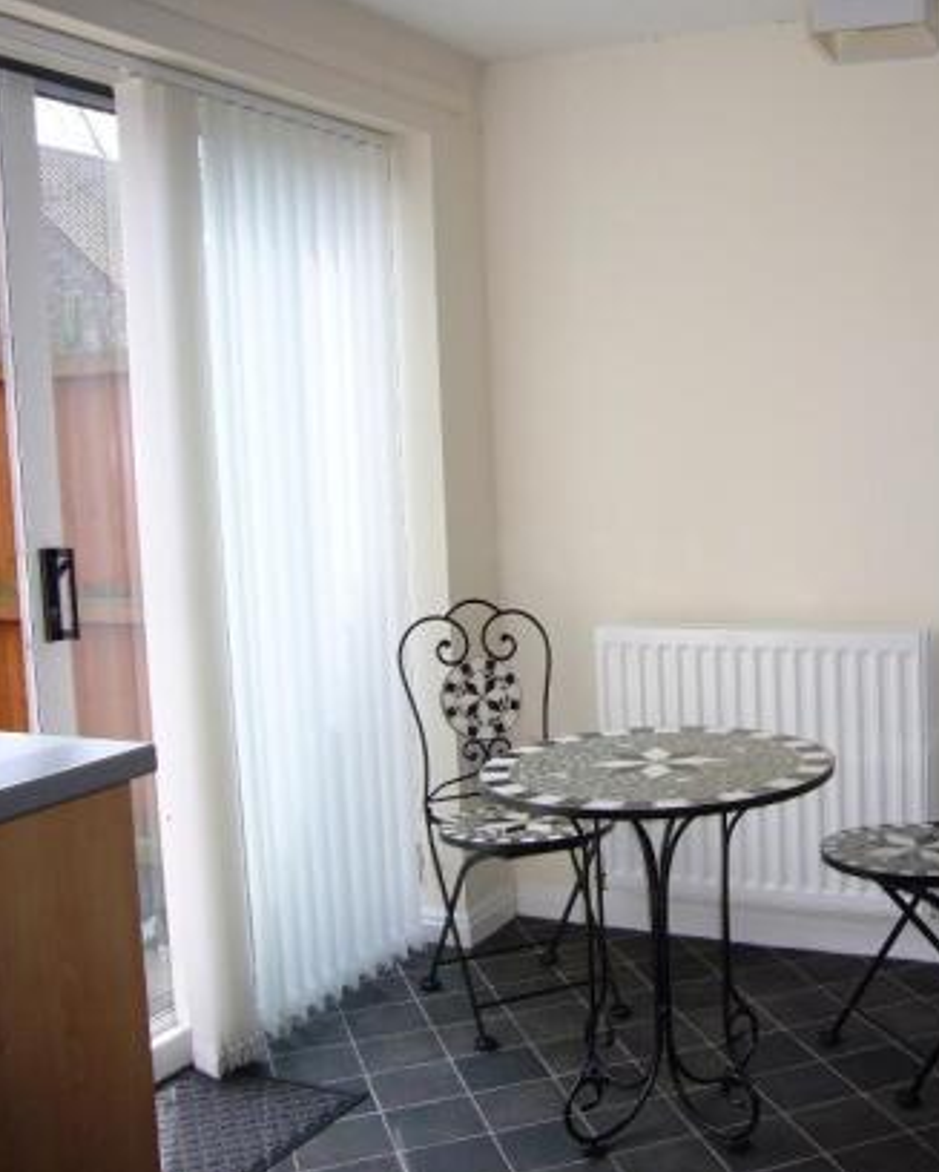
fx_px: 1353
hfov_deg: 37.3
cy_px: 556
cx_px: 714
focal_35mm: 39
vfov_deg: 46.8
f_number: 2.8
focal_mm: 4.6
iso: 80
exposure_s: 1/160
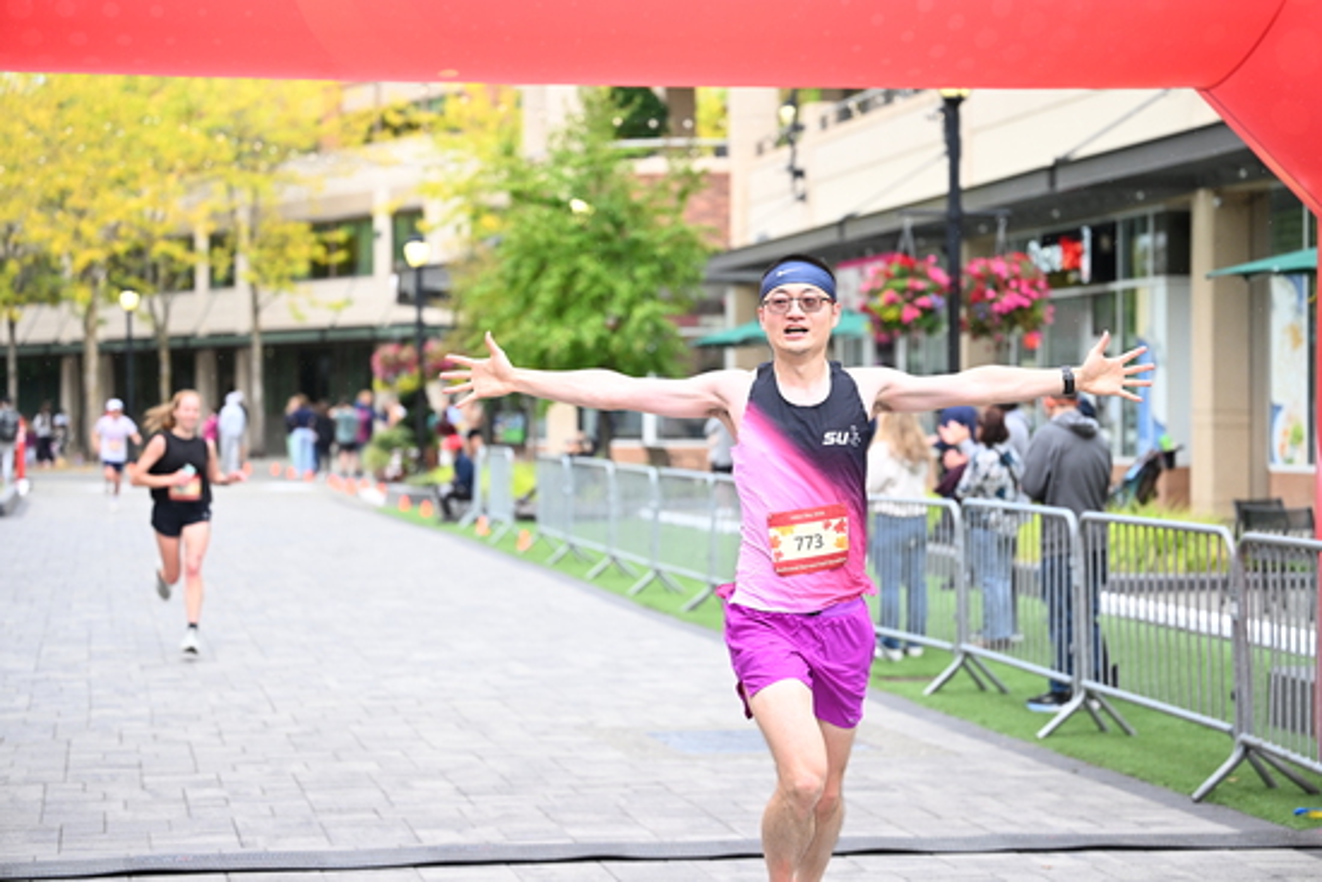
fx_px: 2865
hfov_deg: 26.0
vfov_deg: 17.5
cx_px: 661
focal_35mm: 78
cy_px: 441
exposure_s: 1/1250
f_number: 2.8
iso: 1250
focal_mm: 78
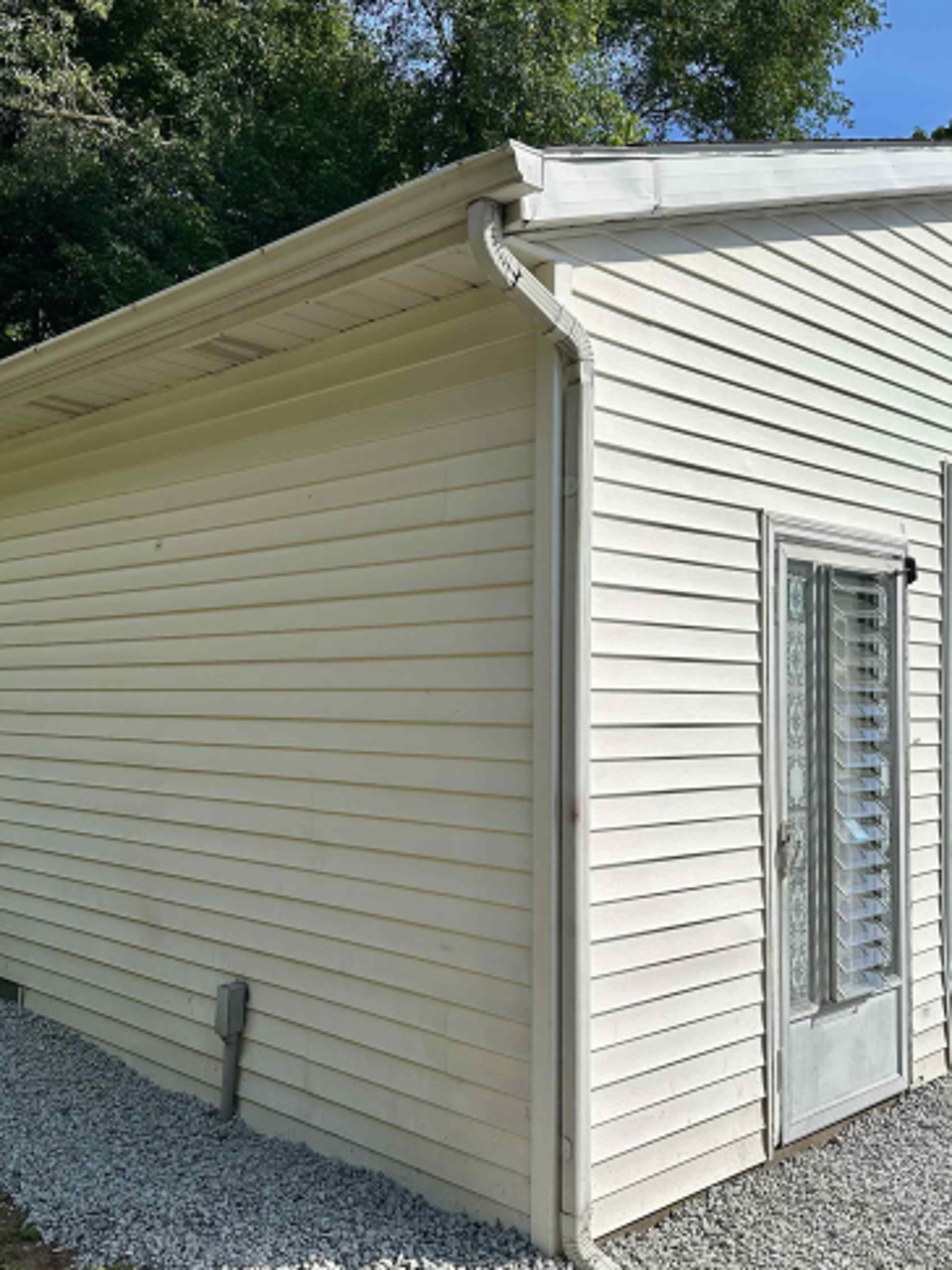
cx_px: 428
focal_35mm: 33
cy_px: 623
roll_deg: +0.6
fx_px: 1210
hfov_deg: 42.9
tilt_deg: +3.6
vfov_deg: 55.3
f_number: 1.78
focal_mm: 6.86
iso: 80
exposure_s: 1/6211
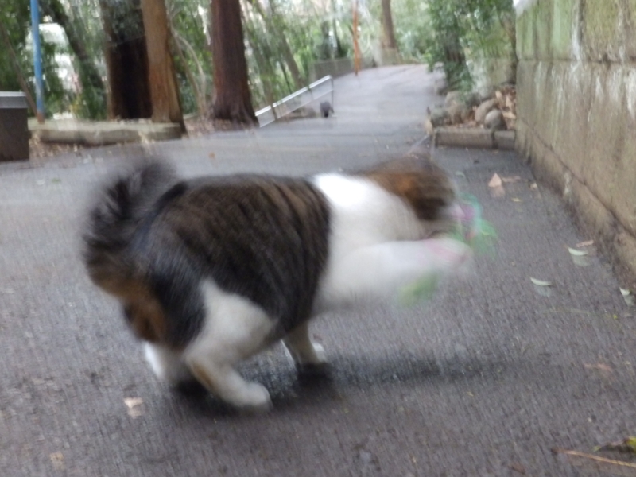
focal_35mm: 53
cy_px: 238
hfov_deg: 36.2
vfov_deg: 27.5
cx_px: 318
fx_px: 974
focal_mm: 9.6
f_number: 4.4
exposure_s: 1/5
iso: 1000
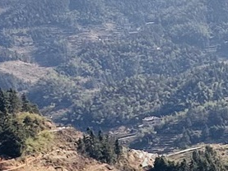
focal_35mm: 101
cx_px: 486
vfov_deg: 14.7
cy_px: 90
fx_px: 666
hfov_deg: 14.9
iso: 50
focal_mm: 2.22
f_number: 2.2
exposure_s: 1/2092
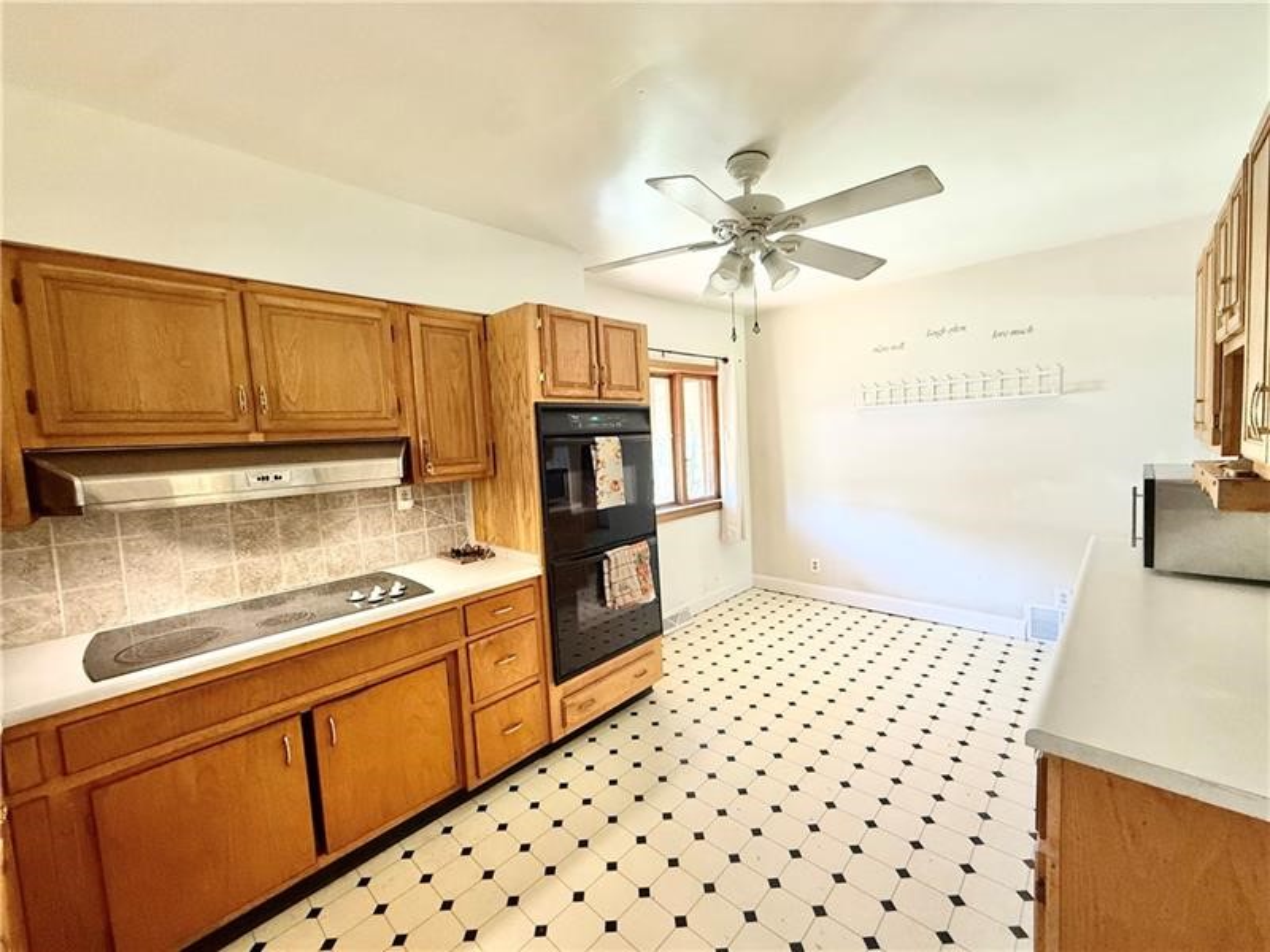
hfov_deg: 102.1
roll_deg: +2.7
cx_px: 635
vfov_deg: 85.7
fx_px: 514
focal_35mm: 14
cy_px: 476
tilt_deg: -4.9
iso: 250
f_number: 2.2
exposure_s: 1/60
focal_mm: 2.22
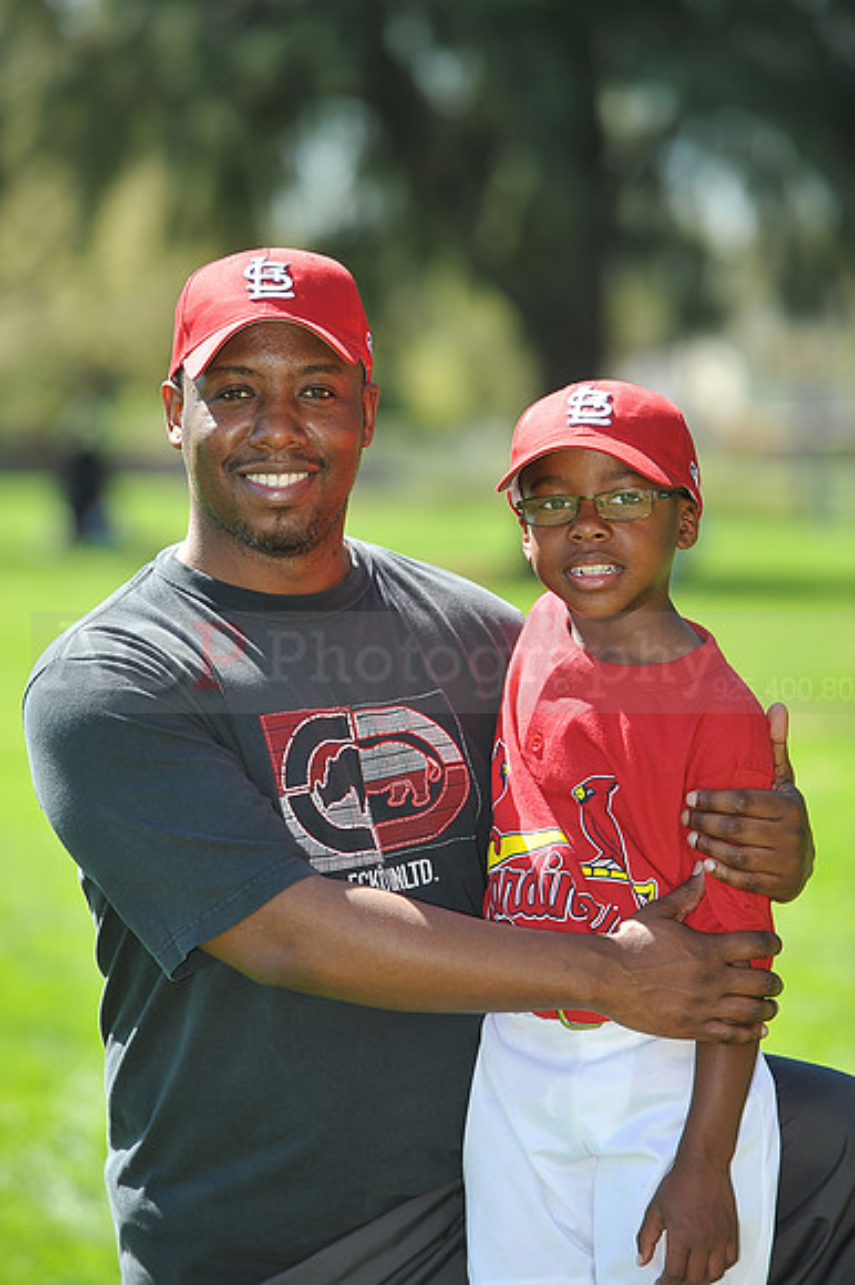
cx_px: 428
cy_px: 642
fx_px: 6241
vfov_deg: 11.8
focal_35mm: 175
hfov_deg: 7.8
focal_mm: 175
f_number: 4.5
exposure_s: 1/500
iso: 200
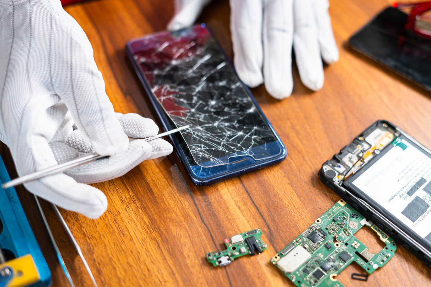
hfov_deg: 39.6
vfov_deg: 27.0
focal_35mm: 50
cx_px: 216
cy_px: 144
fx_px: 599
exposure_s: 1/100
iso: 400
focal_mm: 50
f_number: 2.8
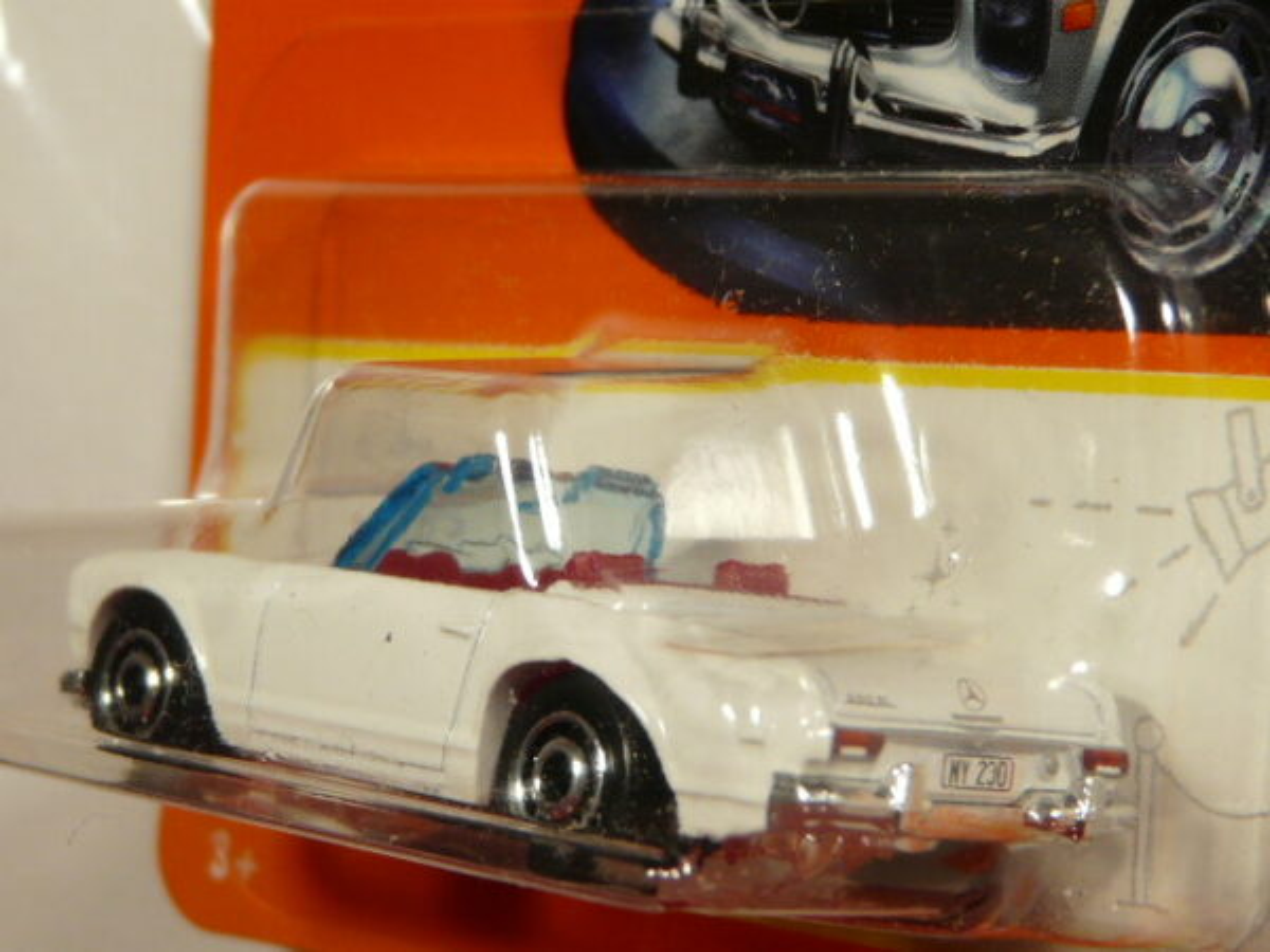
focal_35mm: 99
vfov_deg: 14.9
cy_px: 476
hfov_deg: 19.8
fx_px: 3632
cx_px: 635
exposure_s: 1/80
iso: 100
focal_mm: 10.2
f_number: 3.2
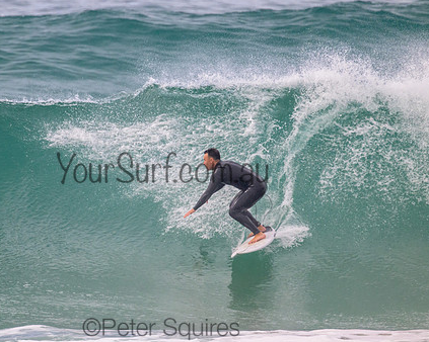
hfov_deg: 1.9
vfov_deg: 1.5
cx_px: 161
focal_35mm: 1030
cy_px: 159
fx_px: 13072
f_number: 11
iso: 1600
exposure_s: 1/2000
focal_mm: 800
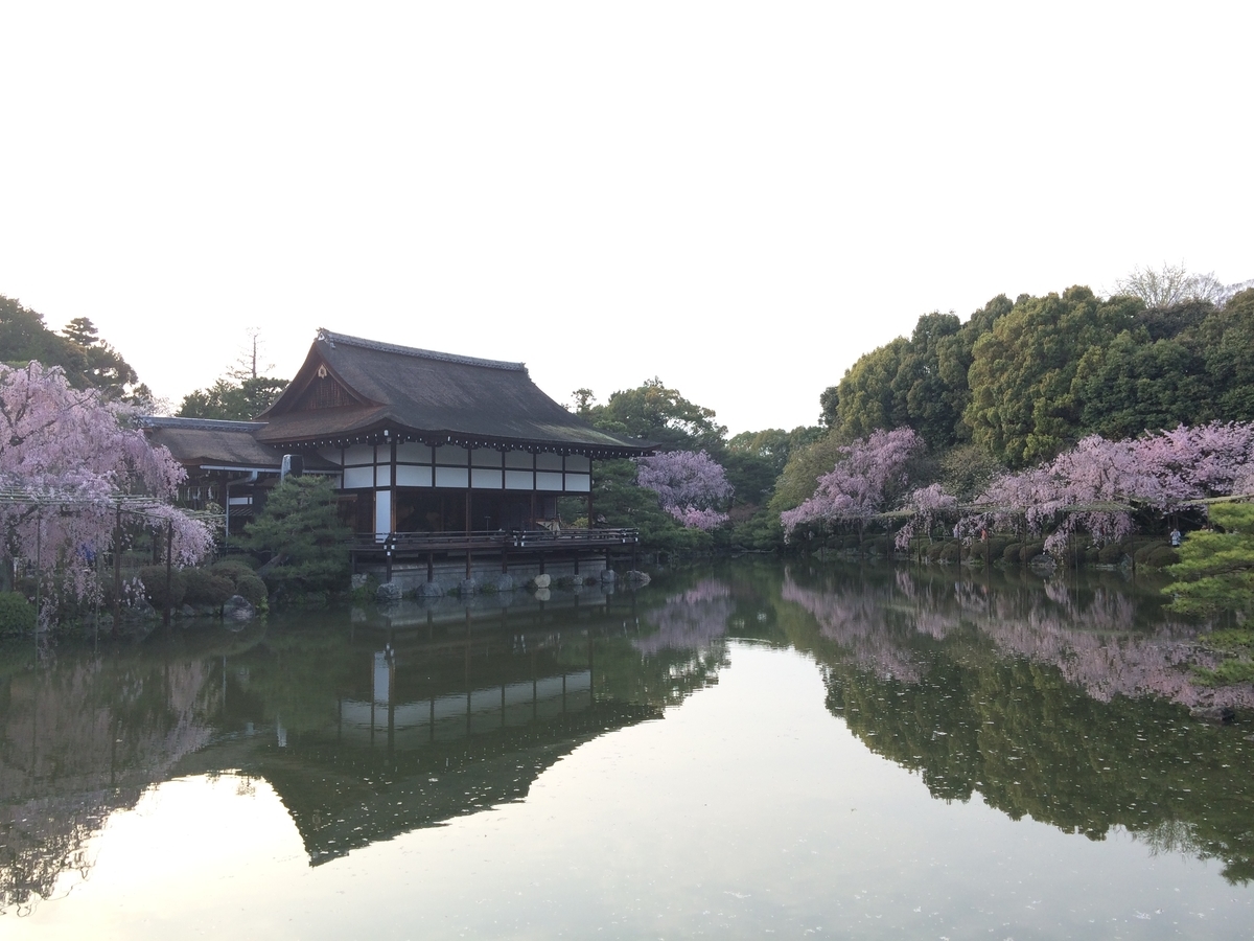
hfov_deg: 61.7
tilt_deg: +0.6
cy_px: 470
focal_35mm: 29
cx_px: 627
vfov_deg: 48.2
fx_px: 1051
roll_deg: +0.6
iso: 32
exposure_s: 1/173
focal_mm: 4.15
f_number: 2.2
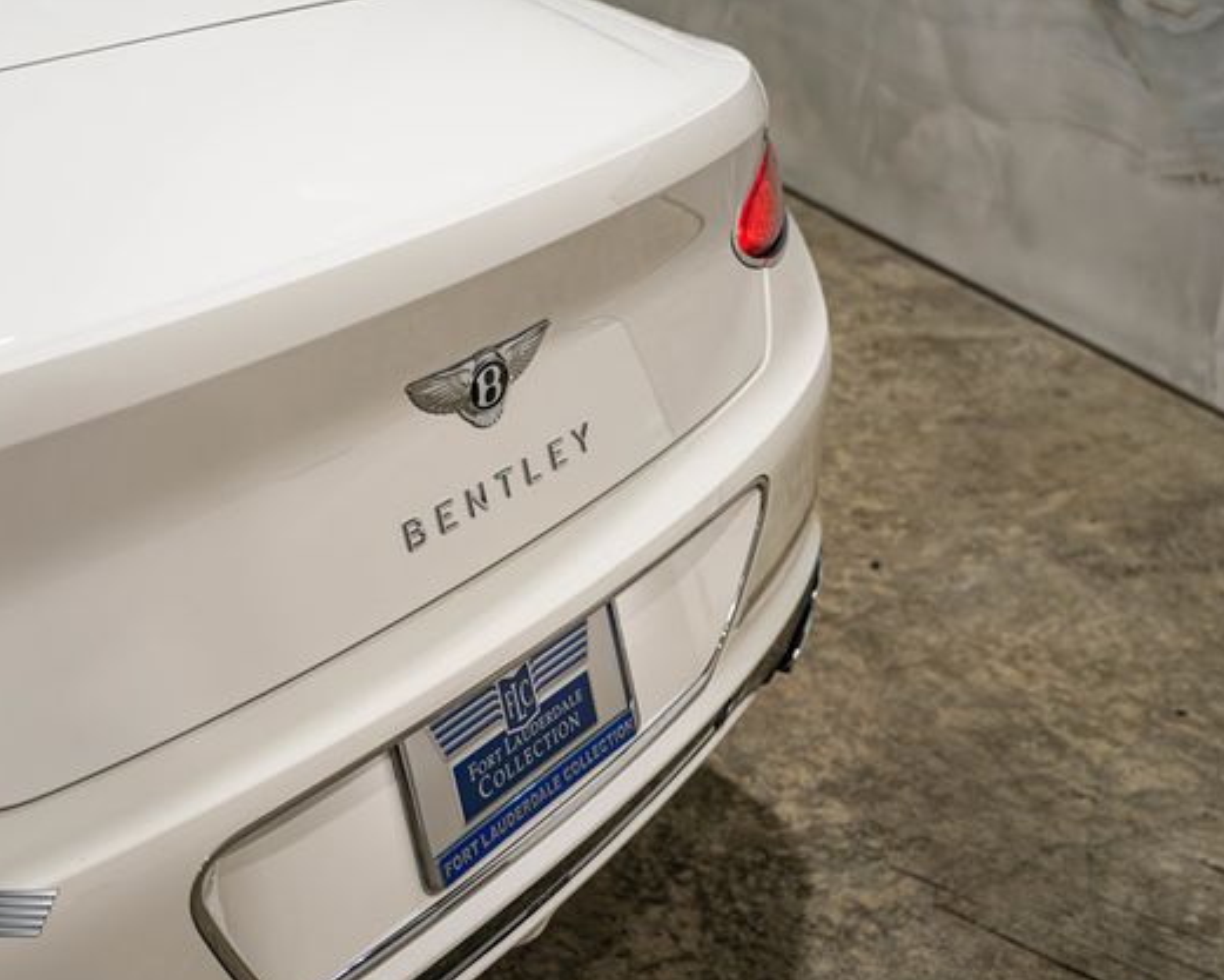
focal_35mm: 53
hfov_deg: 35.3
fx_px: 1920
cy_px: 495
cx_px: 522
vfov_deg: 28.6
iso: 1250
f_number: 4
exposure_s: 1/125
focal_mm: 46
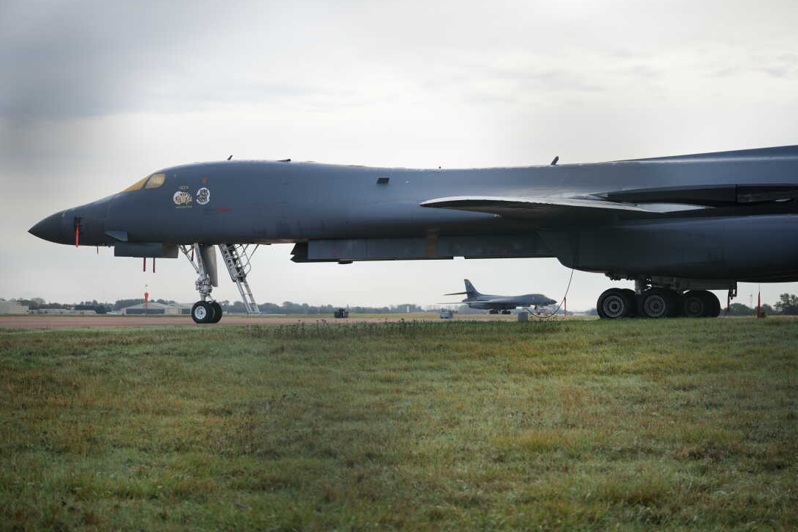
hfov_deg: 28.4
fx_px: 1574
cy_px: 266
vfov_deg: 19.2
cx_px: 403
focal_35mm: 71
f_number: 2.8
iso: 200
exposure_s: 1/1000
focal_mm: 70
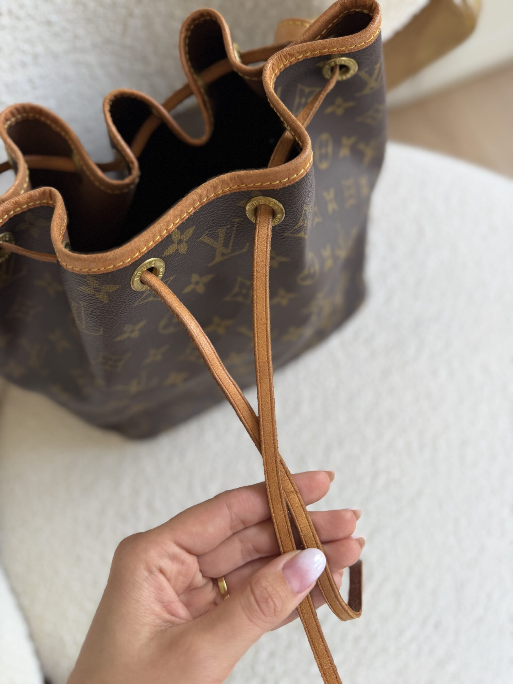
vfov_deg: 71.6
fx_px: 474
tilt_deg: -77.1
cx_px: 256
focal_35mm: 24
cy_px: 342
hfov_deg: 56.8
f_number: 1.78
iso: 80
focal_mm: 6.76
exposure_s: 1/121
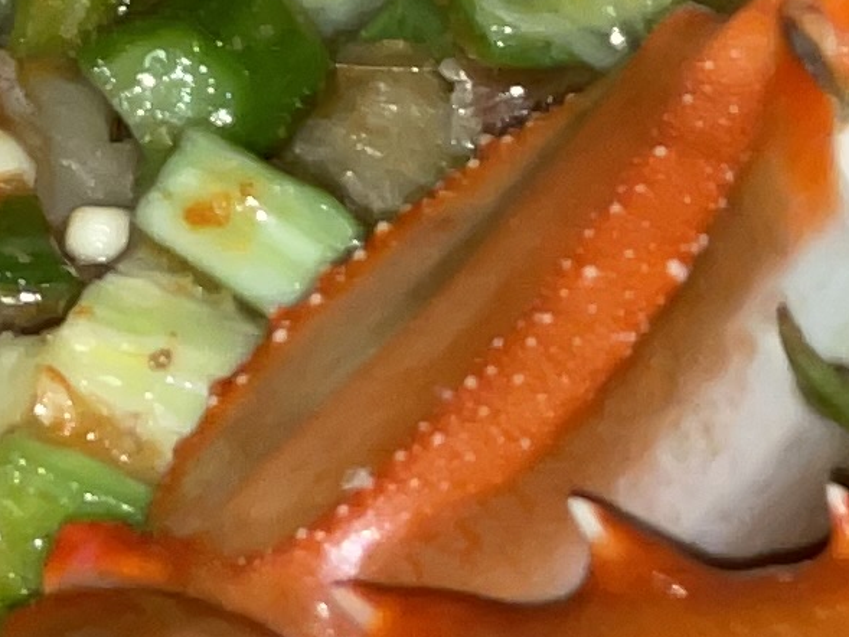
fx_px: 10745
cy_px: -473
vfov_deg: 3.4
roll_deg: -1.9
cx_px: 476
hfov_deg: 4.5
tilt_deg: -38.1
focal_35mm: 438
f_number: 2.2
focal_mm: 7.5
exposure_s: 1/61
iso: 40
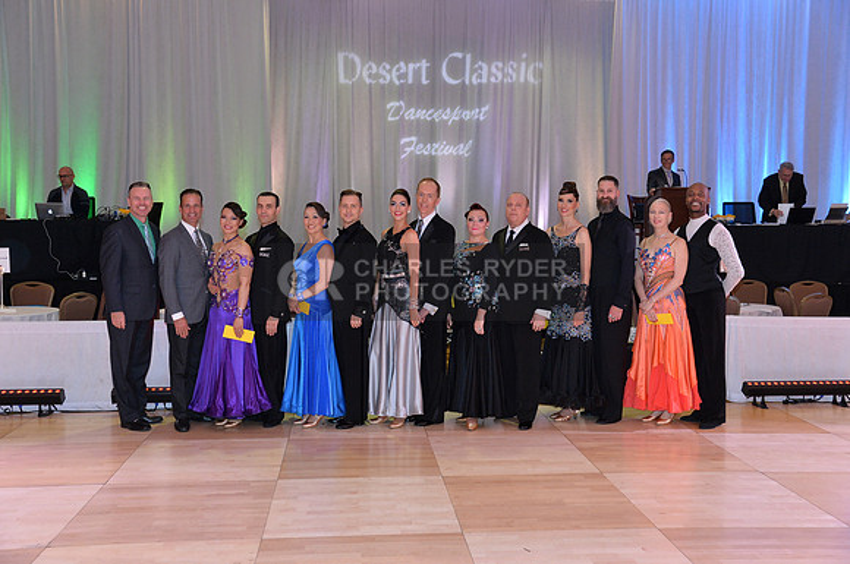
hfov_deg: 50.8
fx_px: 896
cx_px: 425
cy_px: 282
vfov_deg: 35.0
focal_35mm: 38
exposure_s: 1/250
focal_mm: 38
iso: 2000
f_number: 5
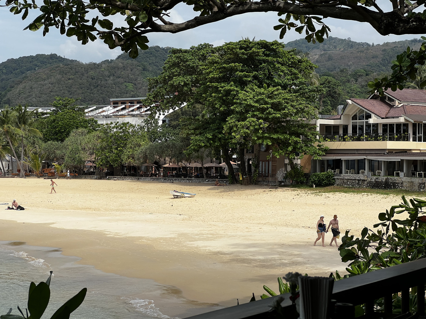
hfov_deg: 25.3
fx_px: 948
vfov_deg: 19.1
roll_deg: -0.1
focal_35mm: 77
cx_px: 213
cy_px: 160
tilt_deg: +0.6
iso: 32
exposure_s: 1/1054
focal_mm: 9
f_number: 2.8
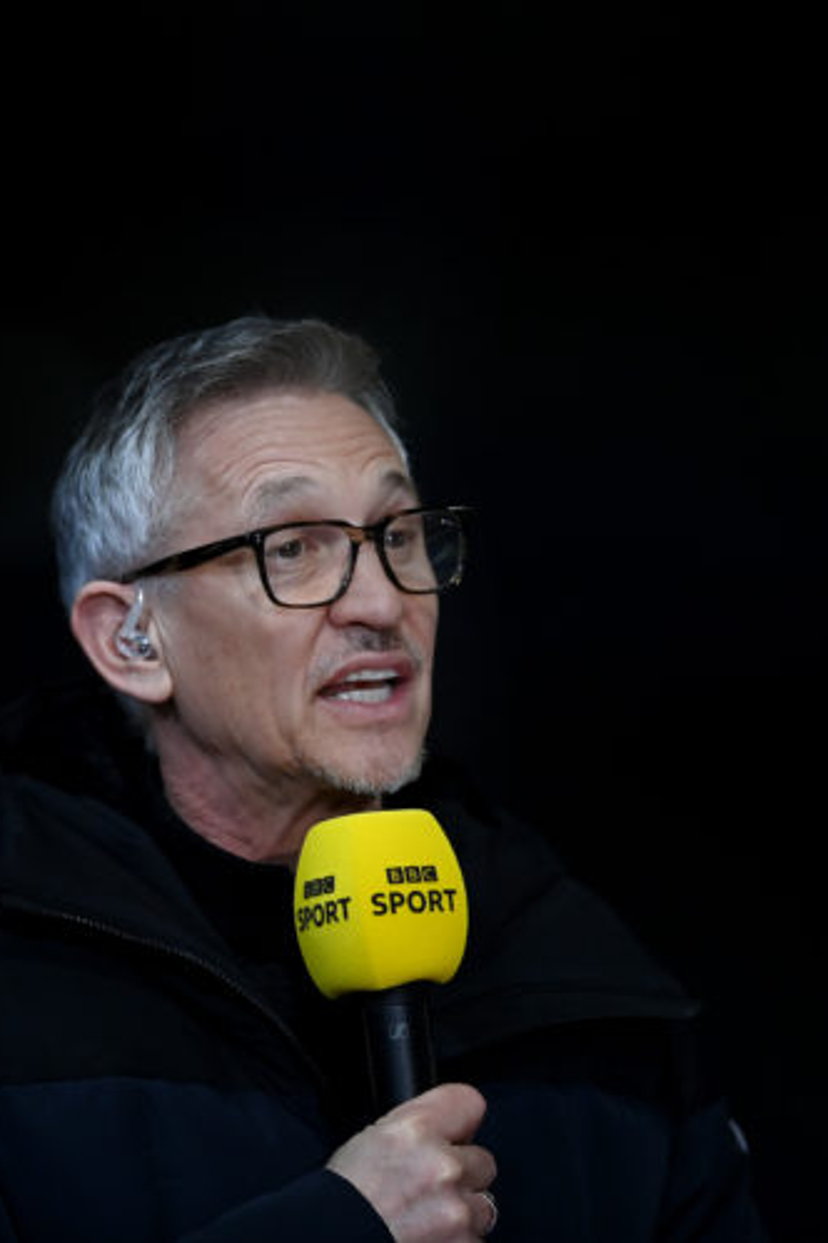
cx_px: 319
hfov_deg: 2.3
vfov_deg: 3.4
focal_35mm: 603
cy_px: 622
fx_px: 20802
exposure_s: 1/2500
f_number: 2.8
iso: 2000
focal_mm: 400
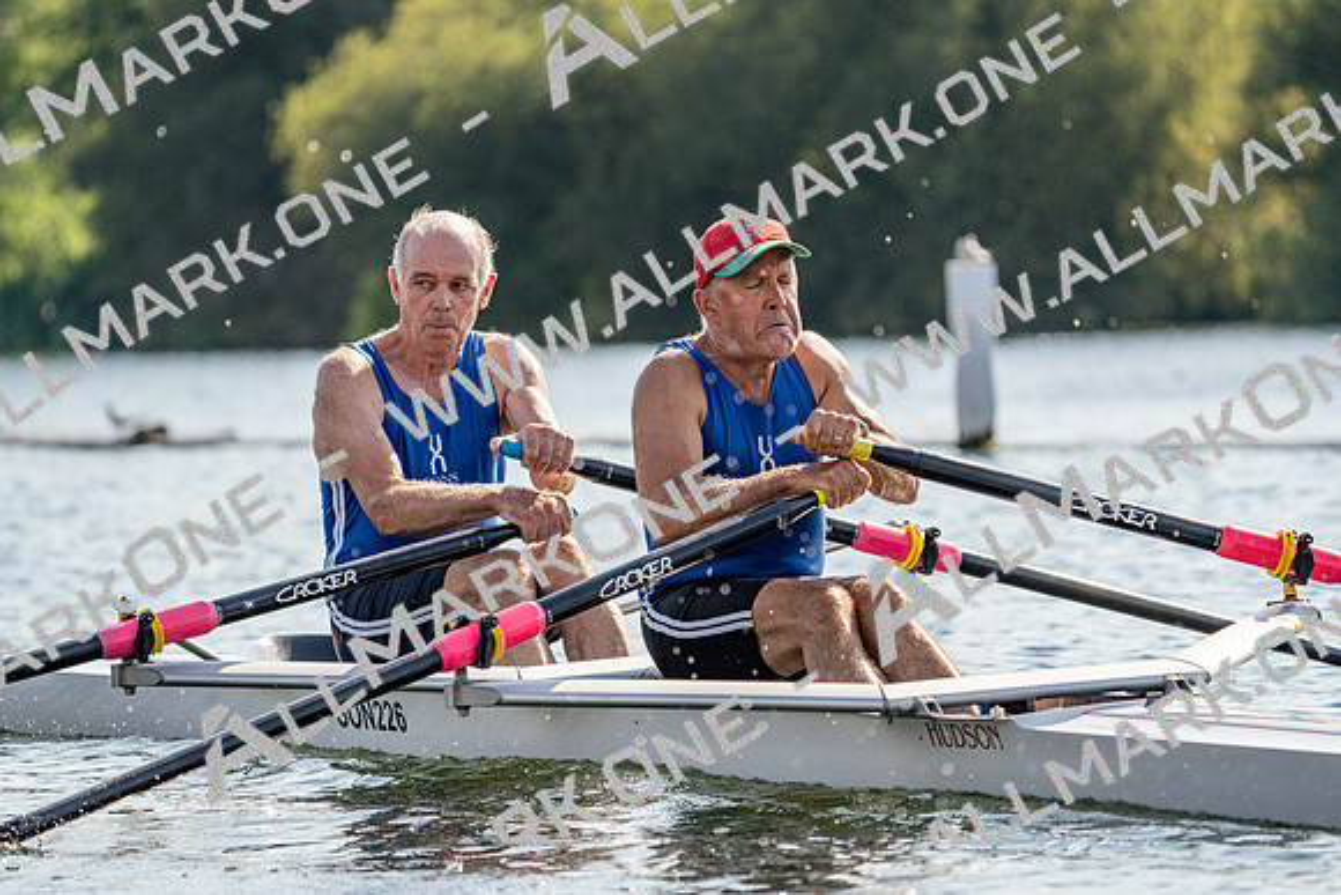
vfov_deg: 5.4
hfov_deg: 8.1
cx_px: 670
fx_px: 9501
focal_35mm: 255
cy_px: 448
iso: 320
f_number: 5.6
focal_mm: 255
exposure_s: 1/1600
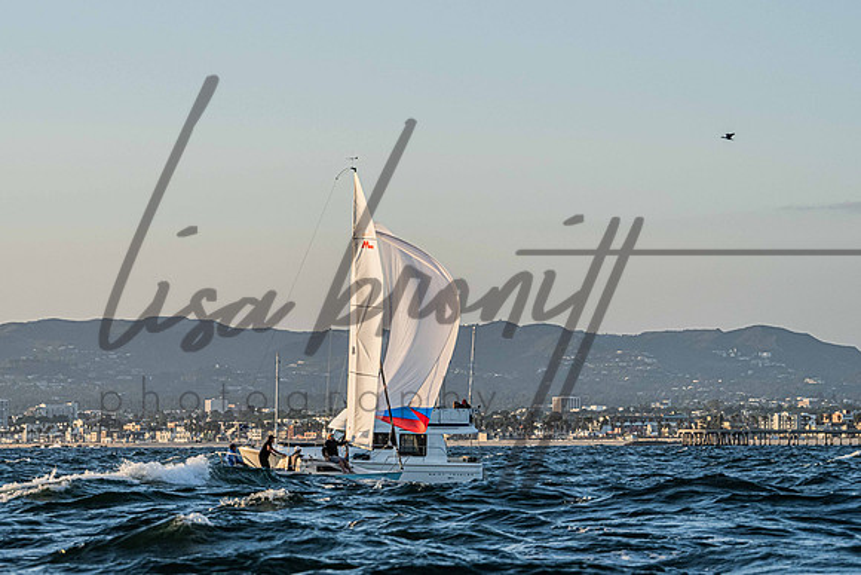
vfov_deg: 8.7
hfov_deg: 13.0
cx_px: 400
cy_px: 255
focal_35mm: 158
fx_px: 3782
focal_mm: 115
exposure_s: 1/1000
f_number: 8
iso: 640
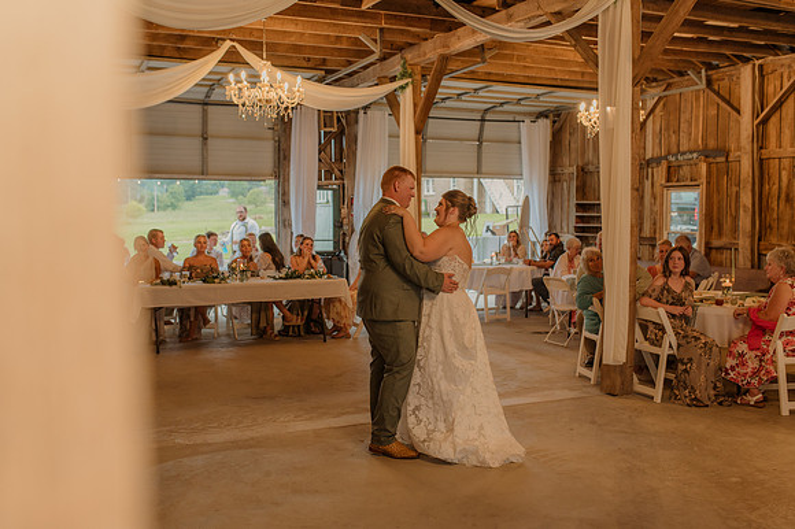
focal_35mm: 37
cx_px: 398
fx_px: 821
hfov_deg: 51.7
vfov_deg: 35.7
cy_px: 264
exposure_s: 1/200
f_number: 2.5
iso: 640
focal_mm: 35
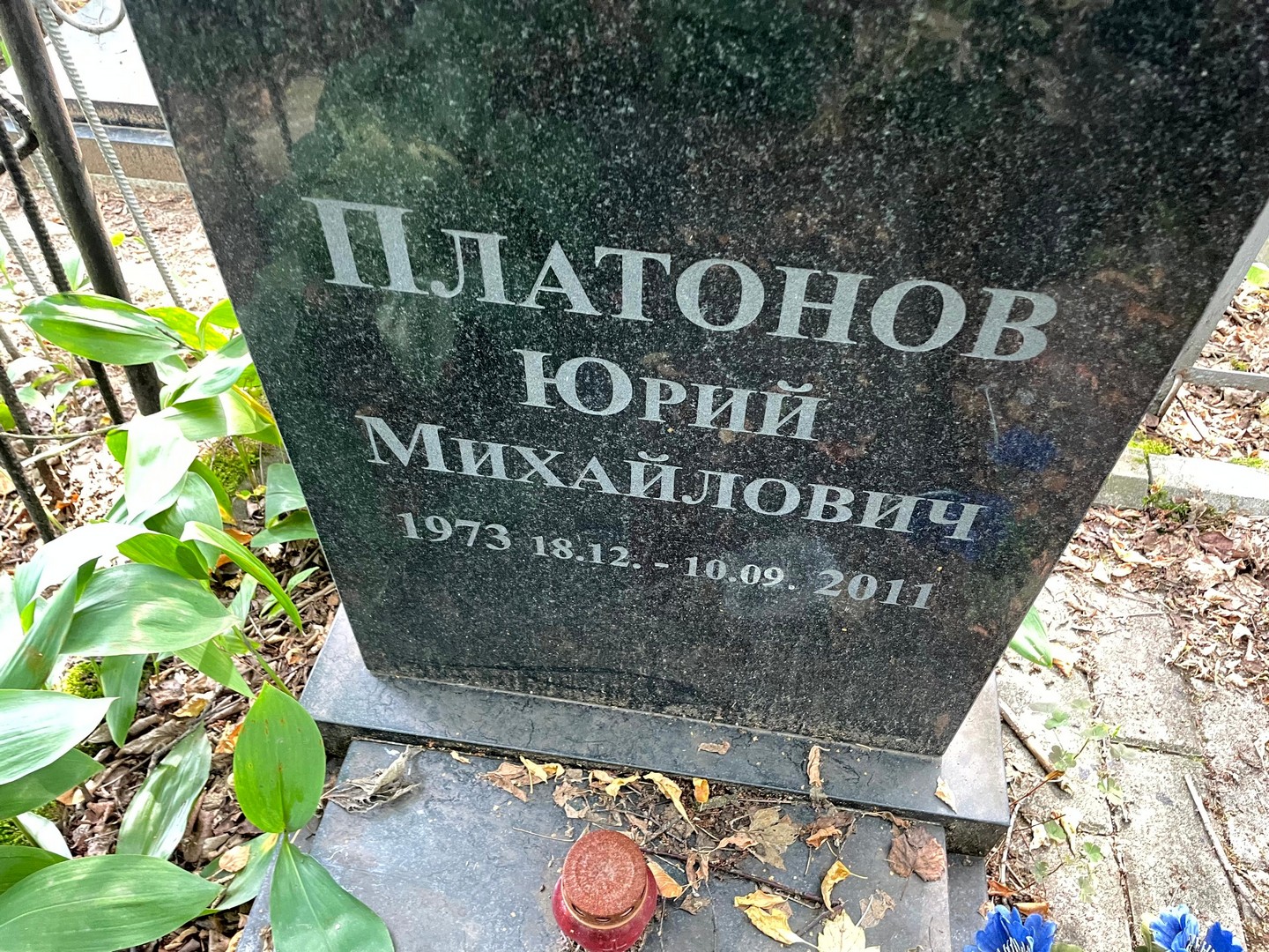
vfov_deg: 53.1
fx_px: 953
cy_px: 476
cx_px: 634
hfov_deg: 67.3
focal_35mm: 26
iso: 200
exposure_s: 1/60
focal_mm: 4.2
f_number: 1.6
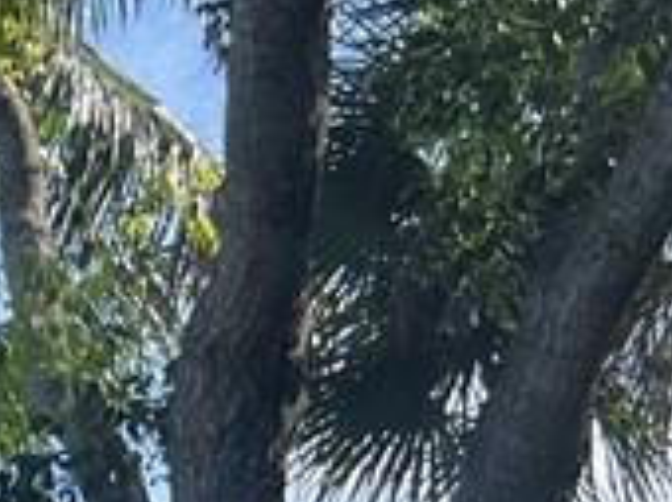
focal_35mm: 157
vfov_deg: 8.6
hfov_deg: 11.3
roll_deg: -0.1
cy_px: 1182
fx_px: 3044
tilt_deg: +9.7
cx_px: -719
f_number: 1.5
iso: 50
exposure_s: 1/2008
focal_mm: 5.7
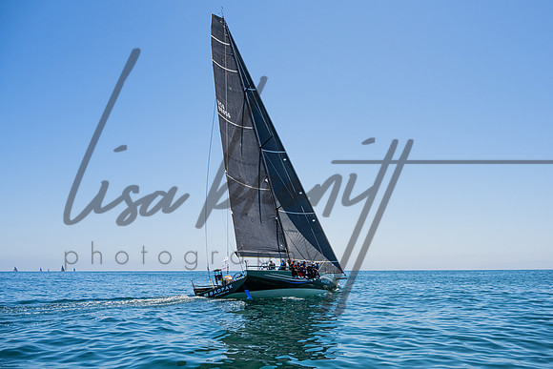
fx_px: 485
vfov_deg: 41.7
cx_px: 309
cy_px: 191
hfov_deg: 59.2
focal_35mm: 32
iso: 500
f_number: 8
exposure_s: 1/2000
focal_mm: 28
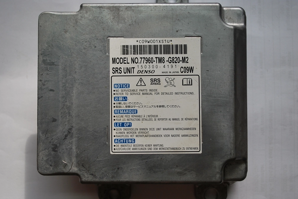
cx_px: 149
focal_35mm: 48
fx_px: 398
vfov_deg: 28.1
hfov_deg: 41.1
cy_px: 100
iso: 200
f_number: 5.6
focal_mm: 32
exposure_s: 1/125
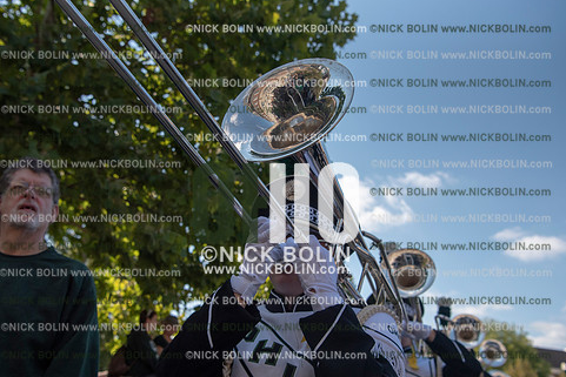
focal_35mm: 35
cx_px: 275
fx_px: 550
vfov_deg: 37.8
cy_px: 219
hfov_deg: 54.4
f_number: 5
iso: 400
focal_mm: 29
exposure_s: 1/4000
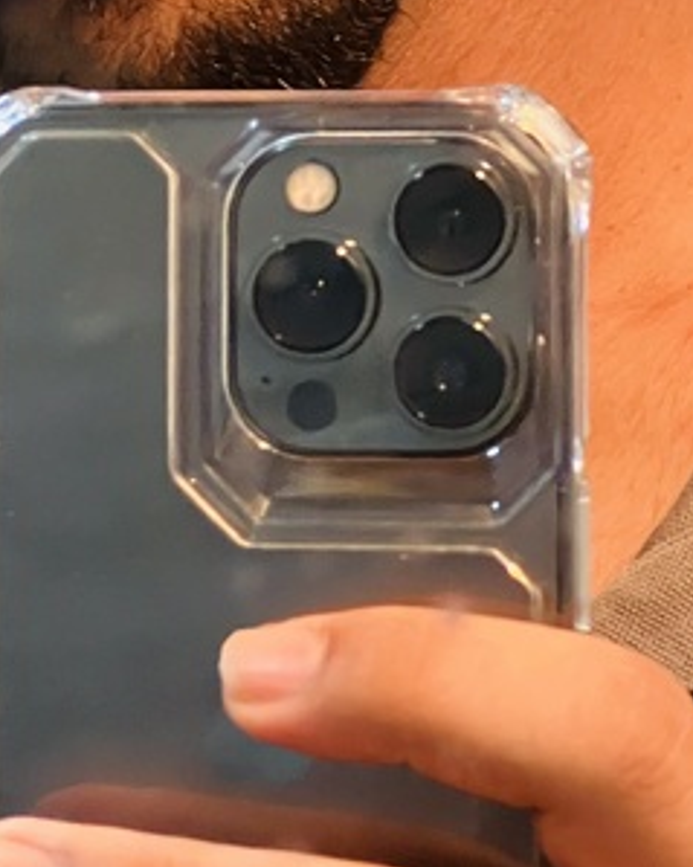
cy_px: 171
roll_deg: +11.7
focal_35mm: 176
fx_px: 4515
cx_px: 10
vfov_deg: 10.9
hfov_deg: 8.7
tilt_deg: +2.8
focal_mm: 9
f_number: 2.8
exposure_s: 1/50
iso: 800
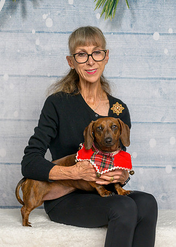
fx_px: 605
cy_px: 132
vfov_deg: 23.0
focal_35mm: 86
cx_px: 102
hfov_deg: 16.5
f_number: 10
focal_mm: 55
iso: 400
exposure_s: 1/160
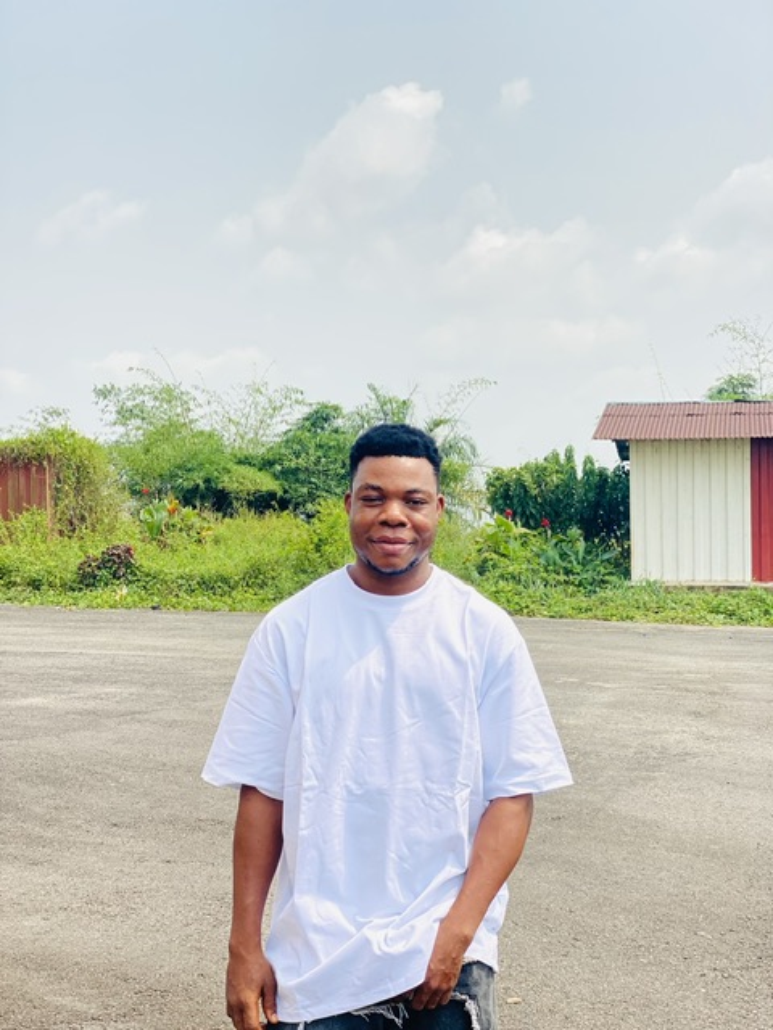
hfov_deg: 28.0
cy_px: 515
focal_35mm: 52
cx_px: 386
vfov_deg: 36.8
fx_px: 1548
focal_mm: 6
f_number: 2
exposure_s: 1/1370
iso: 20
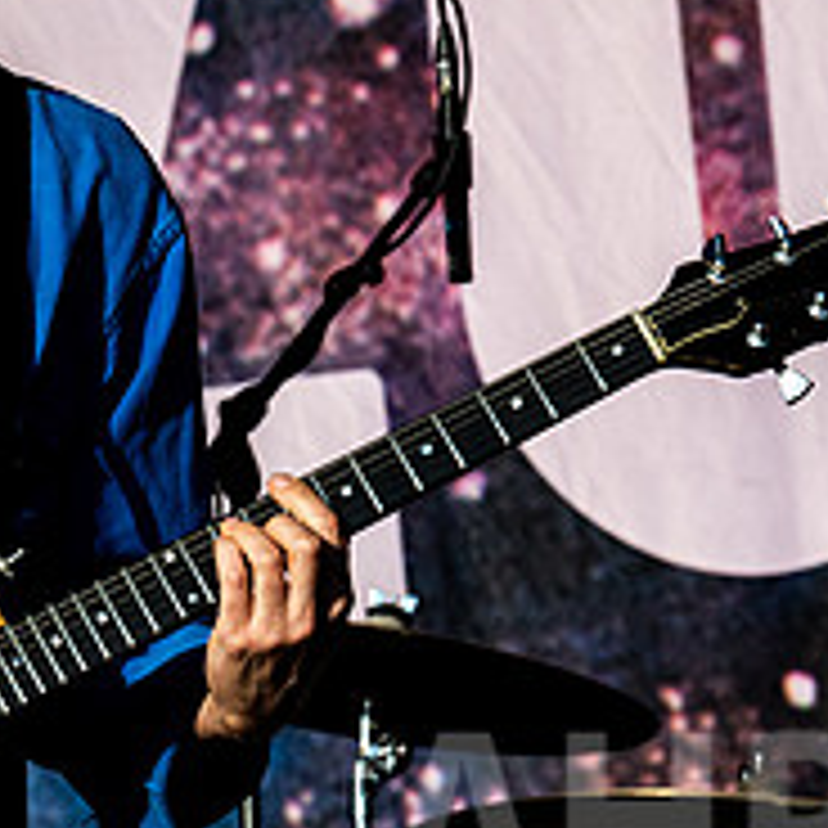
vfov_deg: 4.1
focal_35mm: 431
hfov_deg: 4.1
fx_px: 11664
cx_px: -298
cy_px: 447
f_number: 8
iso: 640
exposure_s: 1/1000
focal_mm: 135
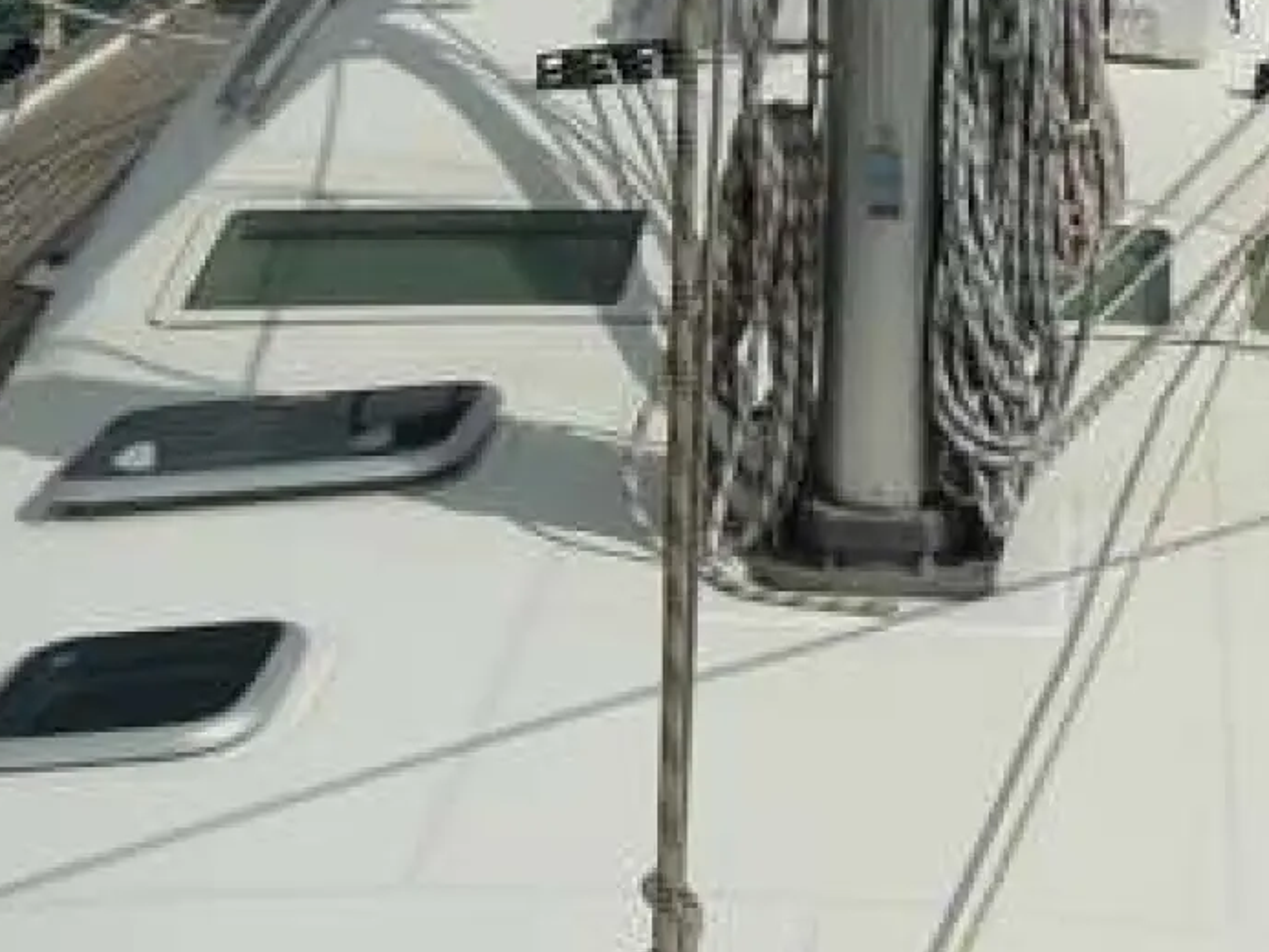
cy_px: 192
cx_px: 969
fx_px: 3557
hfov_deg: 20.1
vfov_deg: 15.2
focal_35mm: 97
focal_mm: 5.2
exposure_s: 1/1300
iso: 80
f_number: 5
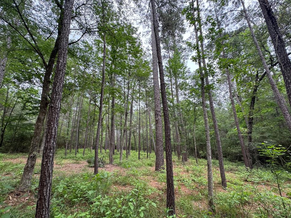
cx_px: 143
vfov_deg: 81.6
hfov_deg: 98.2
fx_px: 126
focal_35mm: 15
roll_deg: +1.3
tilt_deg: +14.7
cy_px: 116
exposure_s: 1/142
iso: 40
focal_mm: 2.22
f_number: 2.2
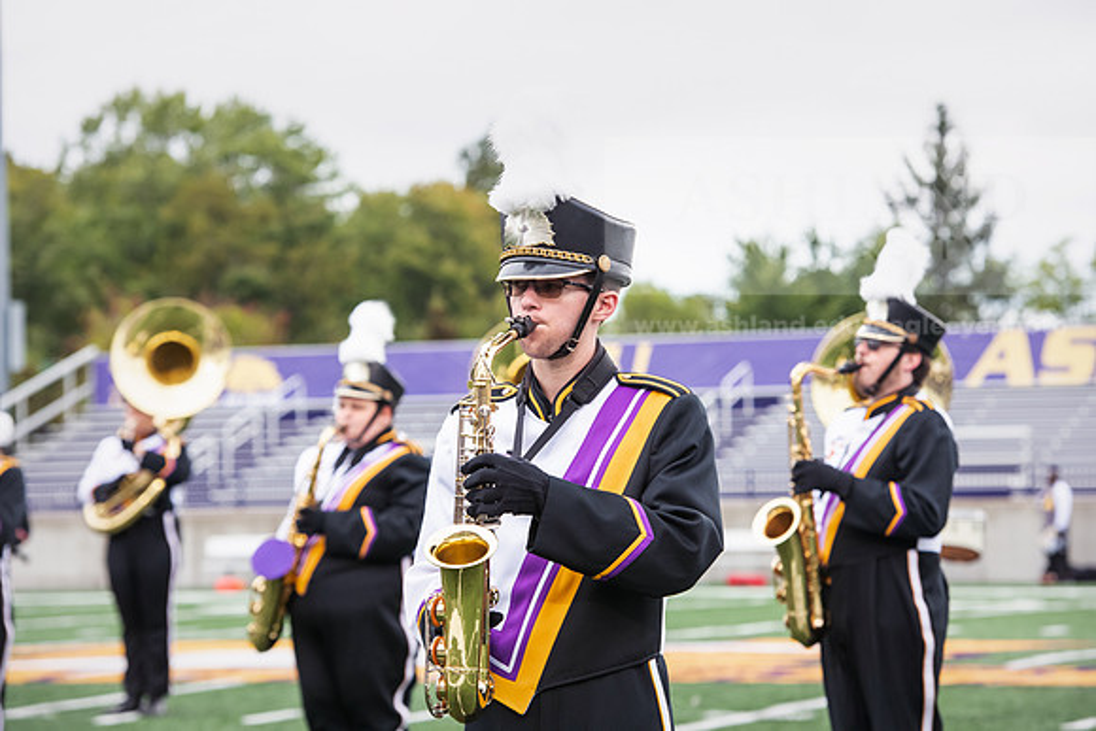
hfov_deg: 15.2
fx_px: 4111
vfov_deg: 10.2
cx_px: 548
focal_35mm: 135
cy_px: 366
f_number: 5.6
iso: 1000
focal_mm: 135
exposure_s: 1/500
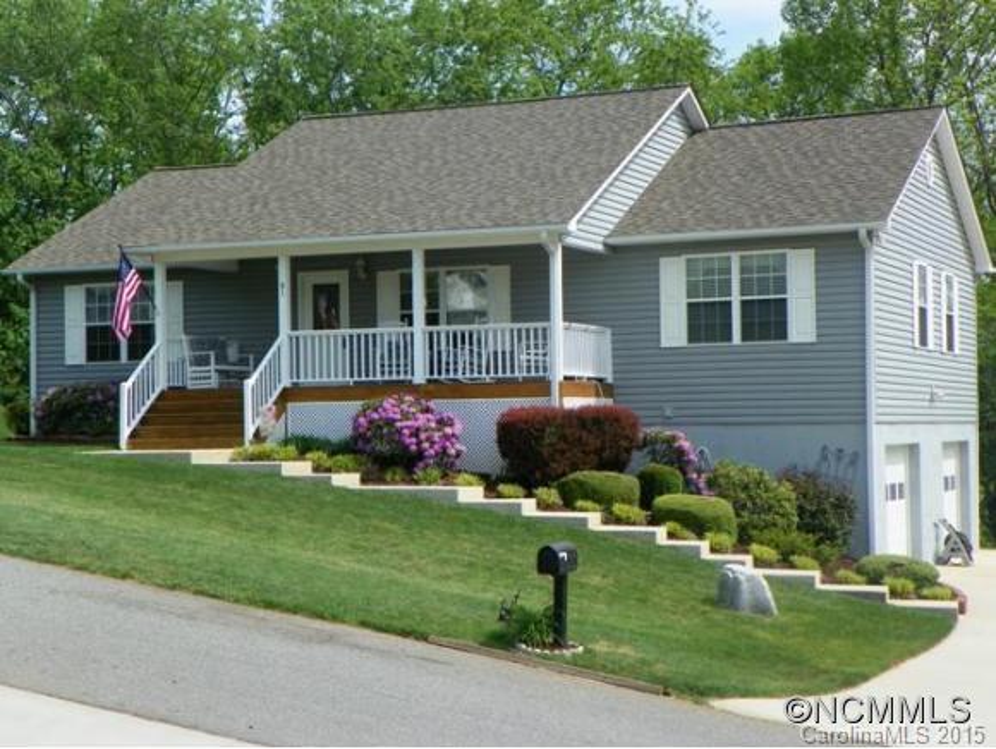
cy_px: 374
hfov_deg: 29.4
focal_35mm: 66
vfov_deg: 22.3
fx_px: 1901
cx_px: 498
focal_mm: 11.8
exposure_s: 1/500
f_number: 4
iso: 64
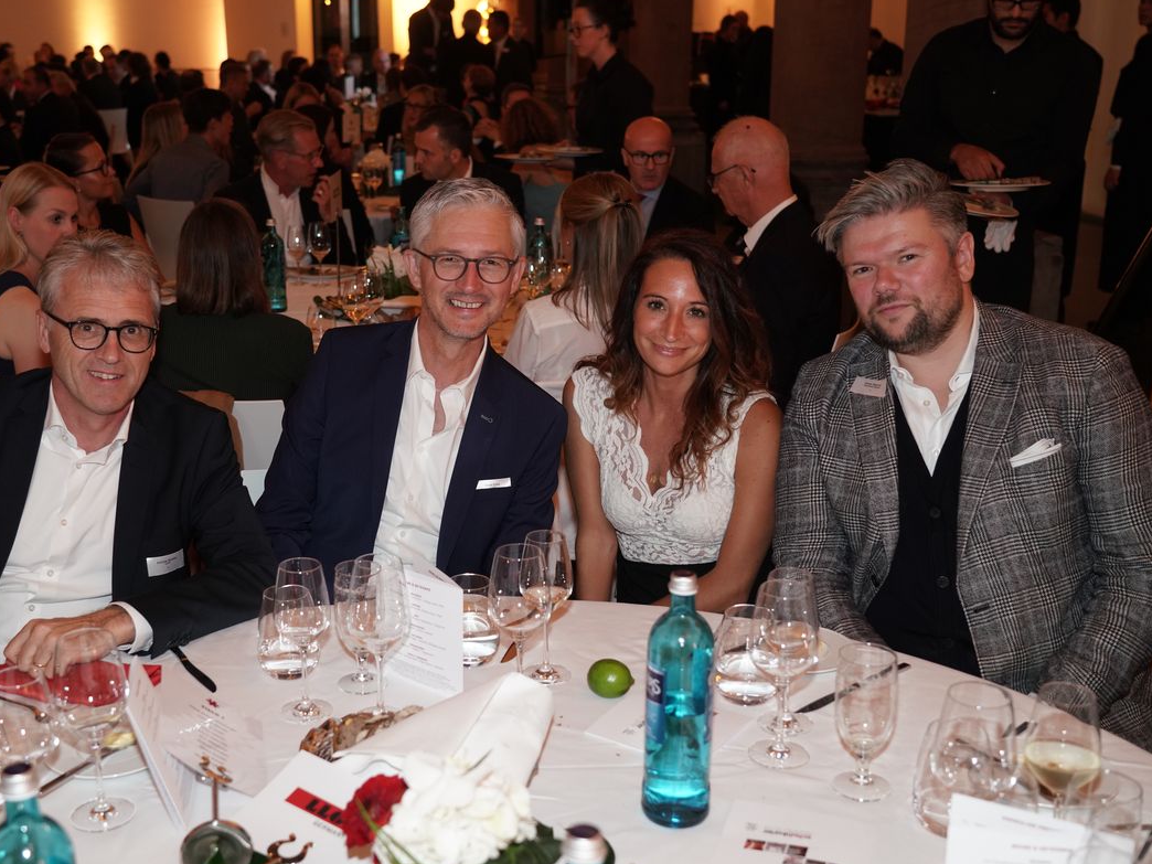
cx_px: 492
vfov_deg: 34.3
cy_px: 433
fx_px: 1398
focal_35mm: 42
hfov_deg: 44.7
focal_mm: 38
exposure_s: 1/50
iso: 1600
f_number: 4.5
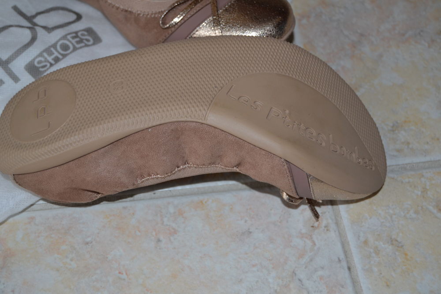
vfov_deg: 22.6
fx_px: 735
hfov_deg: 33.4
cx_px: 220
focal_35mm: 60
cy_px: 147
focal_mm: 40
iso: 500
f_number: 5
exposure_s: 1/60
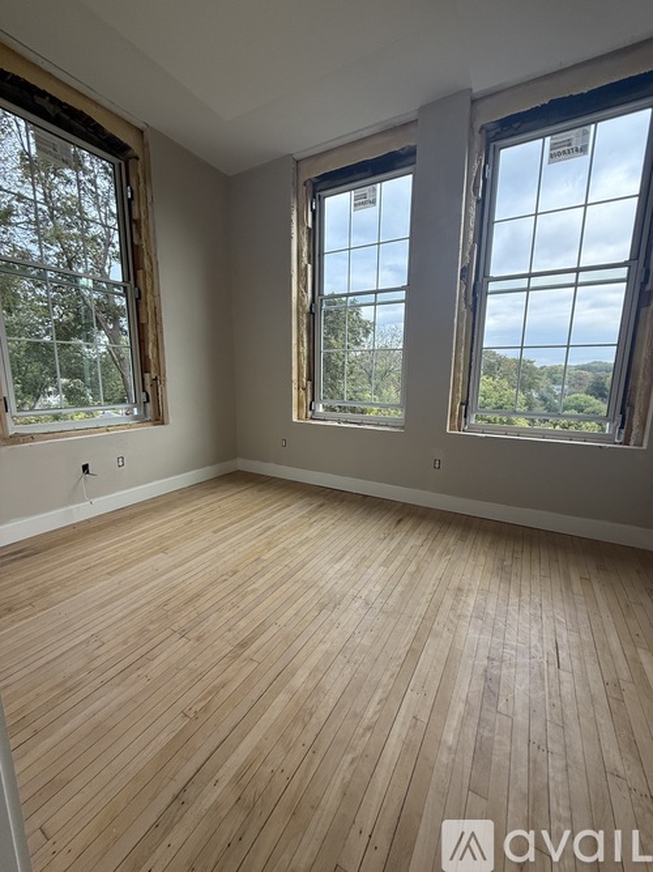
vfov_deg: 102.1
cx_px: 326
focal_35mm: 14
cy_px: 436
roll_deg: -0.7
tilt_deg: -10.1
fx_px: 352
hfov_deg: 85.7
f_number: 2.2
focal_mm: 2.22
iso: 64
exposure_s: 1/99
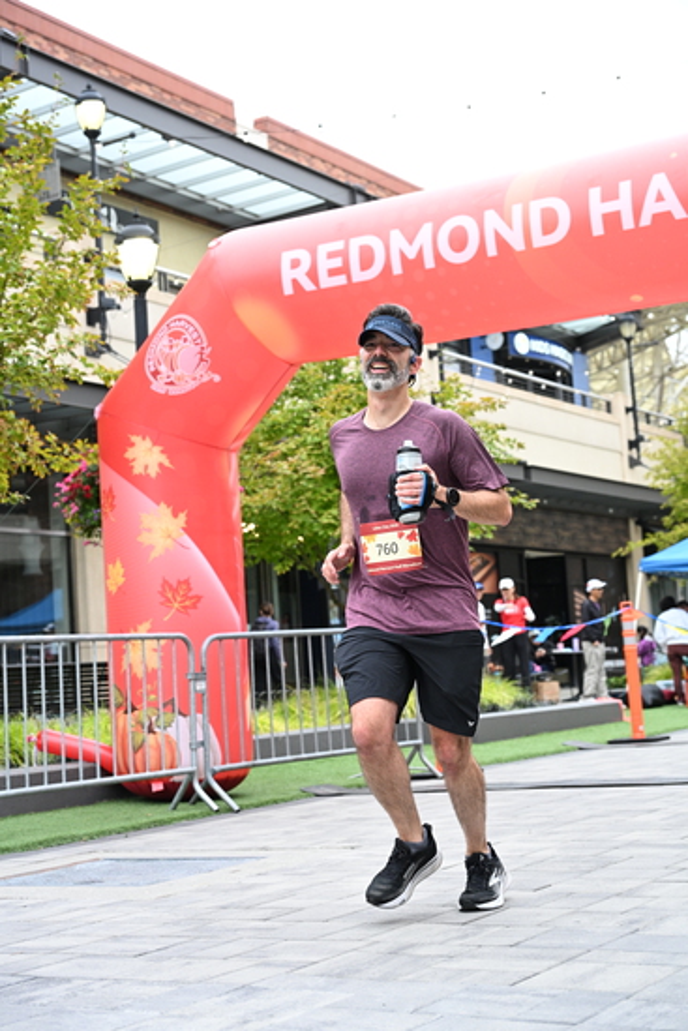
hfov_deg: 26.0
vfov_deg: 38.2
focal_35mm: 52
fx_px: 1490
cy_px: 516
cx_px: 344
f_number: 4
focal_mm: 52
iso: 2000
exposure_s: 1/640
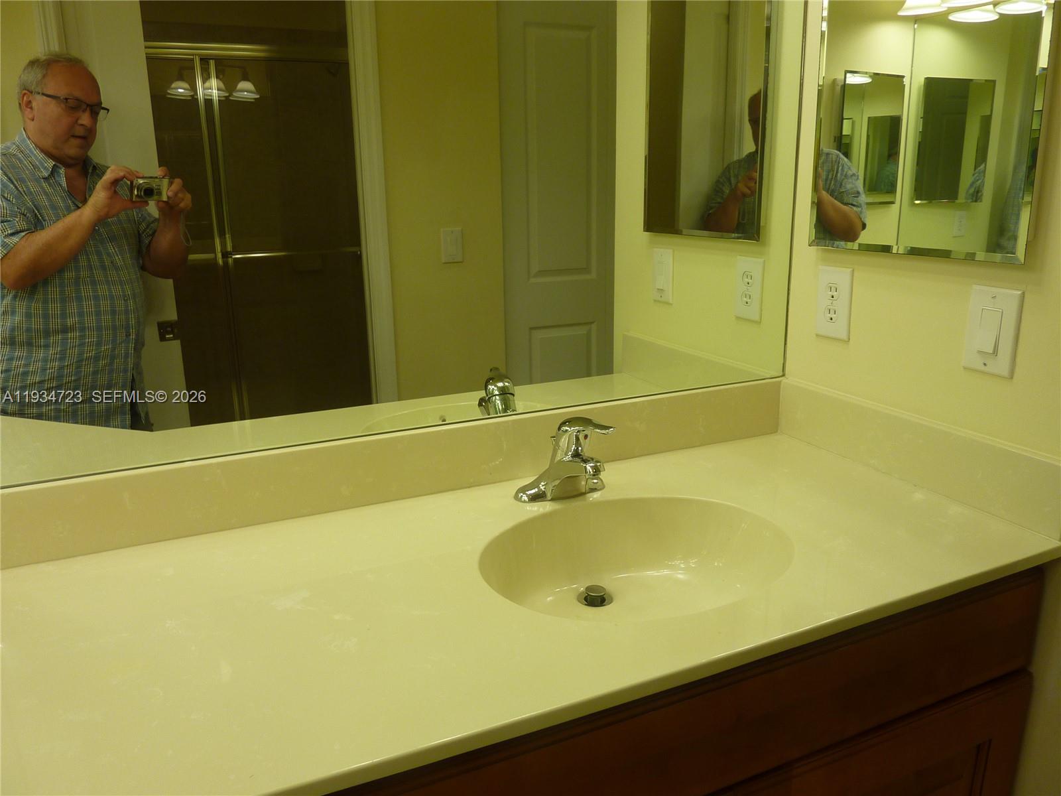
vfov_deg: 54.9
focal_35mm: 25
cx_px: 530
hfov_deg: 69.4
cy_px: 398
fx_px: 766
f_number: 3.3
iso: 80
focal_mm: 4.1
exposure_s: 1/40
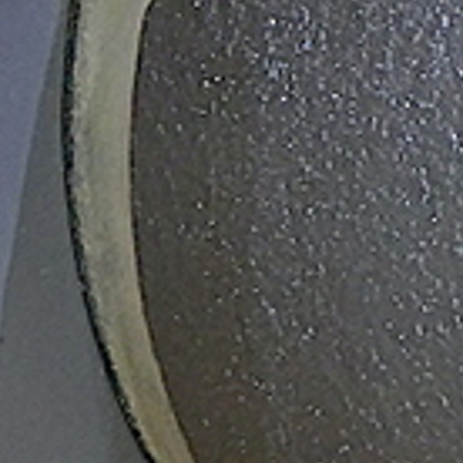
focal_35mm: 708
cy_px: -87
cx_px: 762
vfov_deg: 2.5
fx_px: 10714
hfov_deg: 2.5
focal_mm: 20.6
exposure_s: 1.3
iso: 200
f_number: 5.1
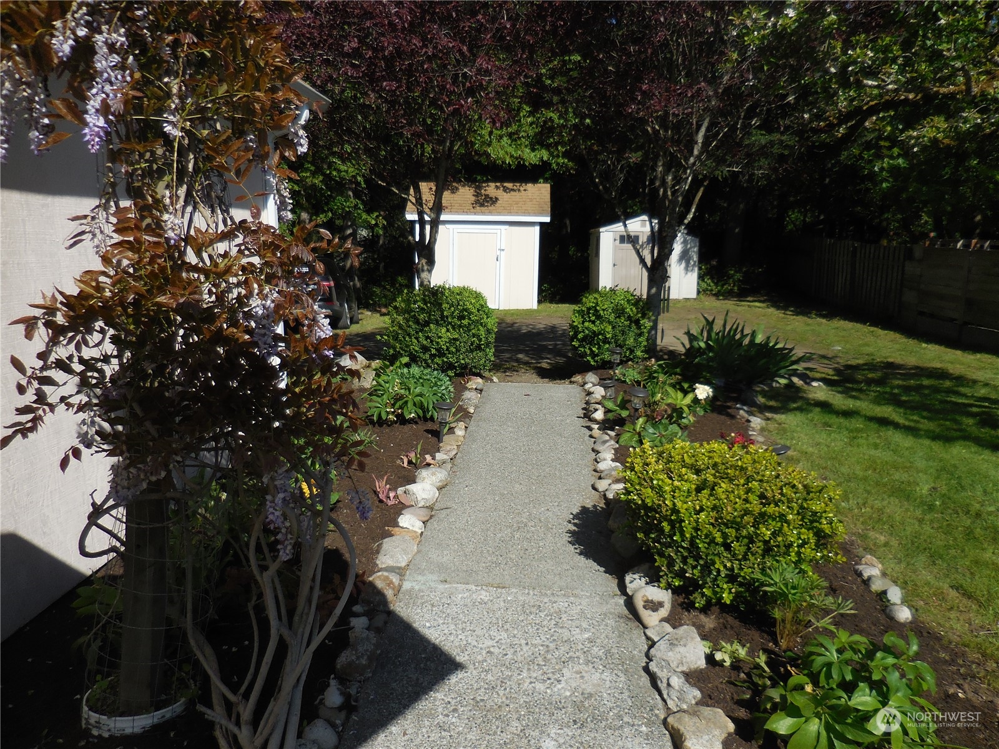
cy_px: 374
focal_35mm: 25
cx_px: 500
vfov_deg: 54.9
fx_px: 721
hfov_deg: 69.4
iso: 125
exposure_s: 1/500
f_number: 6.6
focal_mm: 4.5
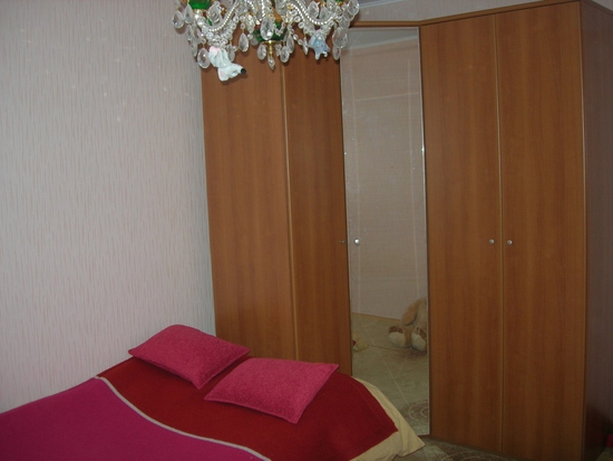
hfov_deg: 49.0
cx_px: 306
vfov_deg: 37.7
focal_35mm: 38
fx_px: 673
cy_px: 230
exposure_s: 1/60.1
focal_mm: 7.8
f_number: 2.8
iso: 64
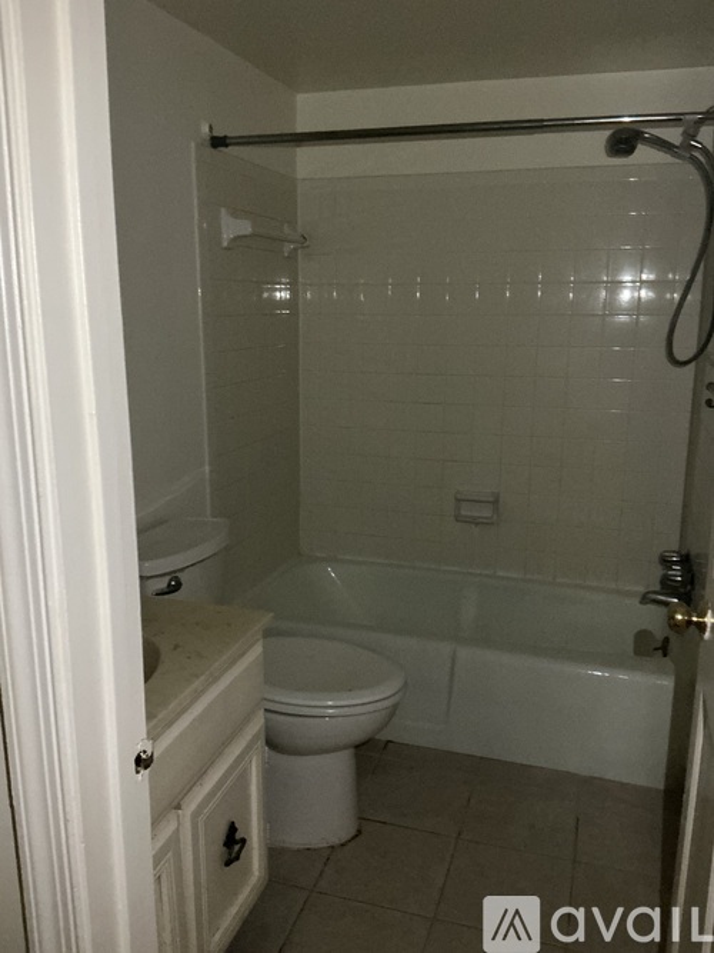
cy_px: 476
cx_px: 357
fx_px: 798
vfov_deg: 61.7
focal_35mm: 29
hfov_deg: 48.2
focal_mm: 3
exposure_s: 1/24
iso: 500
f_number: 1.8
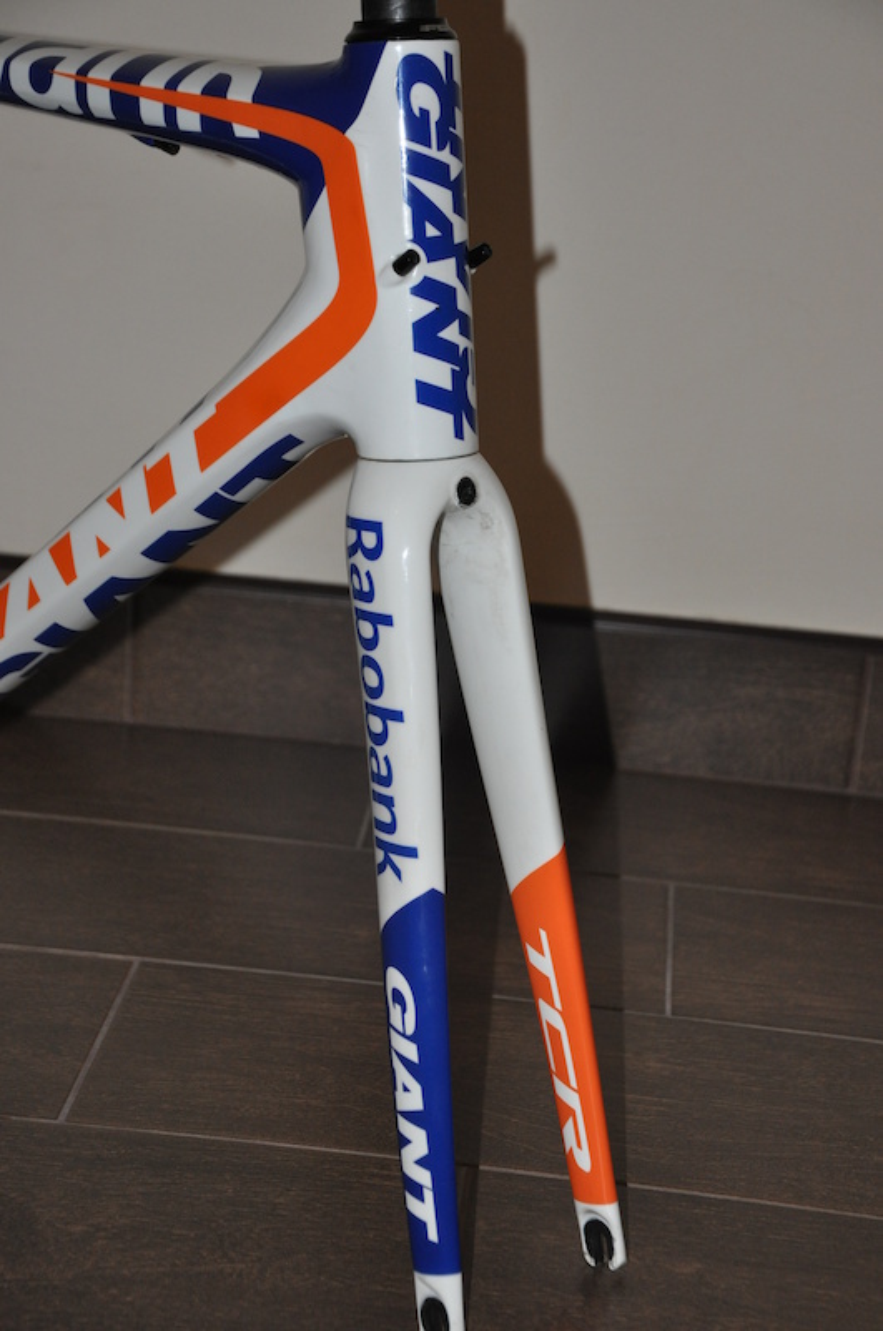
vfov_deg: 27.0
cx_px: 442
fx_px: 2768
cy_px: 666
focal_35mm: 75
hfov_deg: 18.1
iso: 800
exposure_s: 1/60
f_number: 5
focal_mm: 50
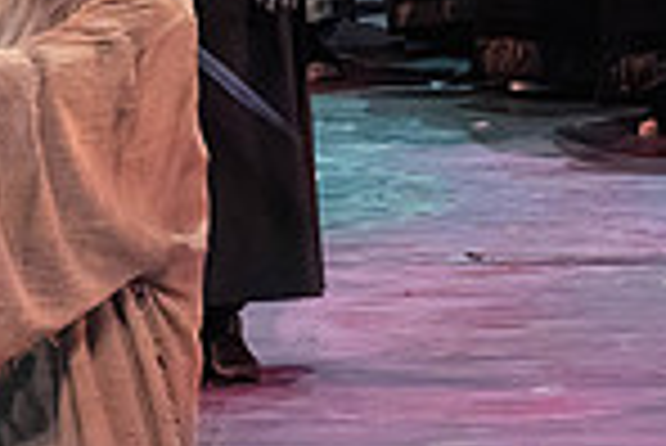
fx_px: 14499
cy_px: 295
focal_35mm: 783
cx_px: -486
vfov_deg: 1.8
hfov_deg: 2.6
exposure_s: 1/1000
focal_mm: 200
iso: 20000
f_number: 10
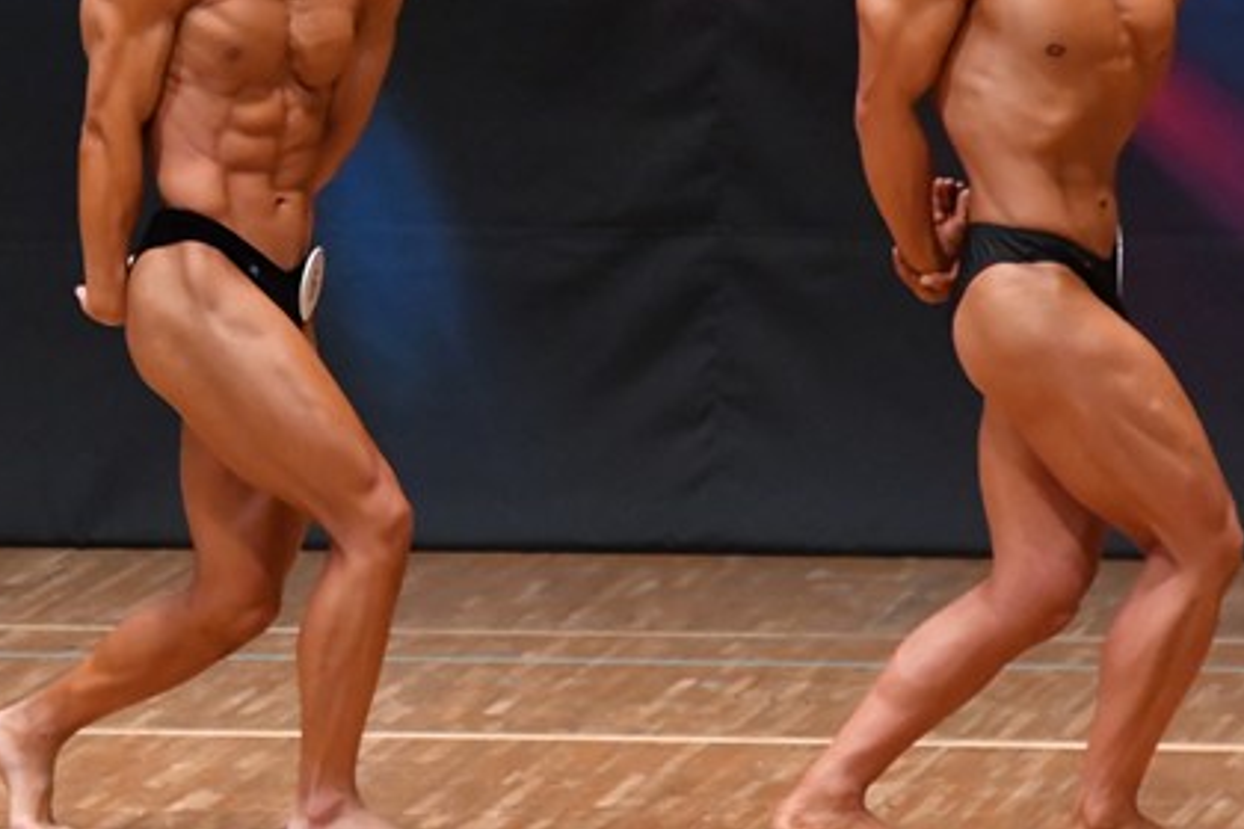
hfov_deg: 3.9
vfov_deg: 2.6
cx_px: 153
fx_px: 18175
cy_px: 364
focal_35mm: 526
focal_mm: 190
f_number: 5.6
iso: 6400
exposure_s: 1/400
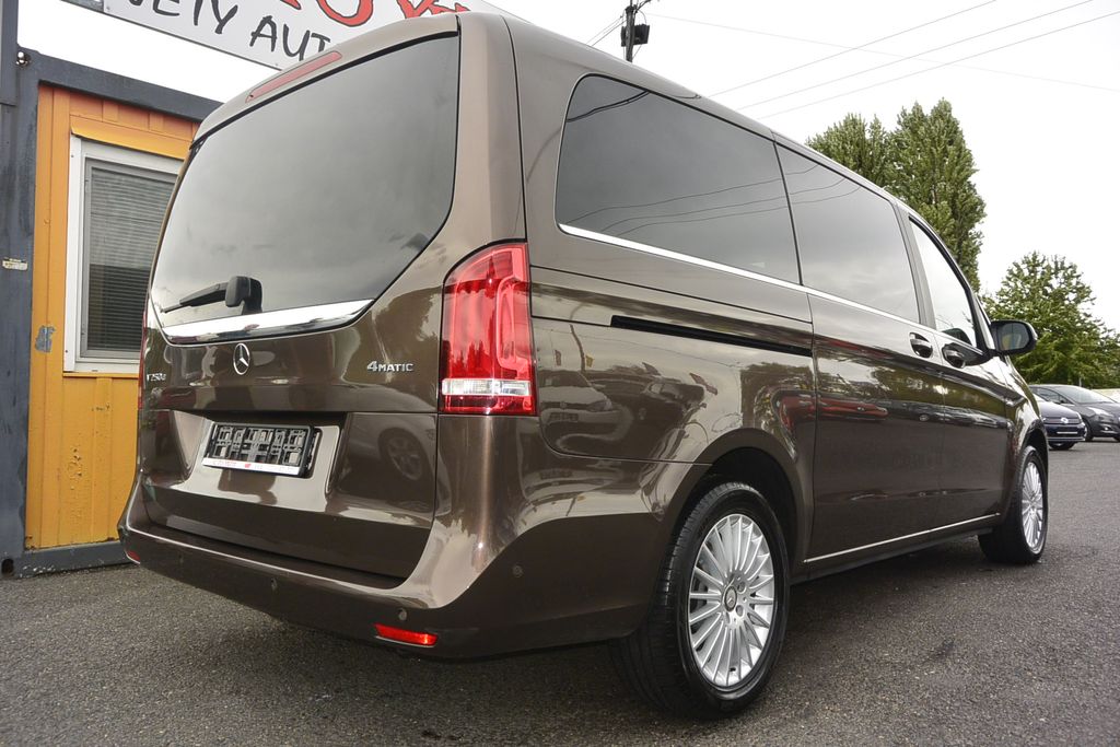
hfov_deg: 67.4
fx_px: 840
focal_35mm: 27
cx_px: 560
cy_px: 374
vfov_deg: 47.9
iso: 160
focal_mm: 10
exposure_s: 1/250
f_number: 4.5
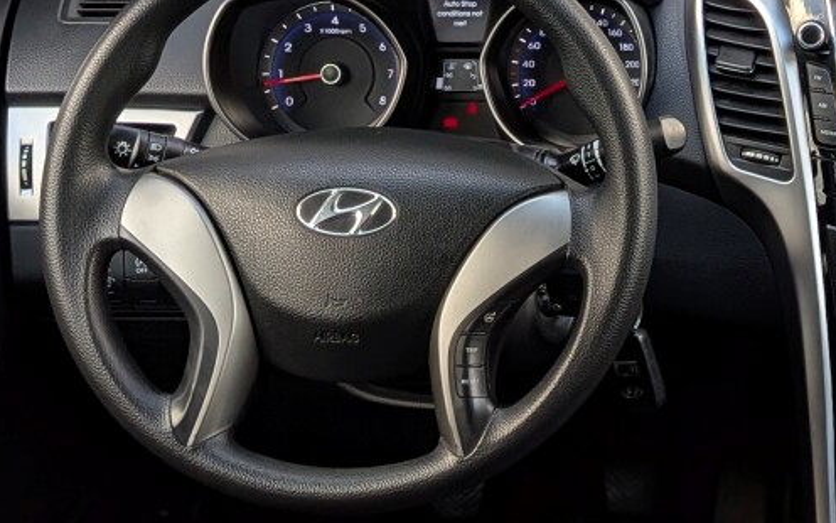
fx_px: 1868
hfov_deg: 23.5
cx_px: 937
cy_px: 108
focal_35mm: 82
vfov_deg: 15.8
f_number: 1.7
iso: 31
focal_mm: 4.53
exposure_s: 1/90
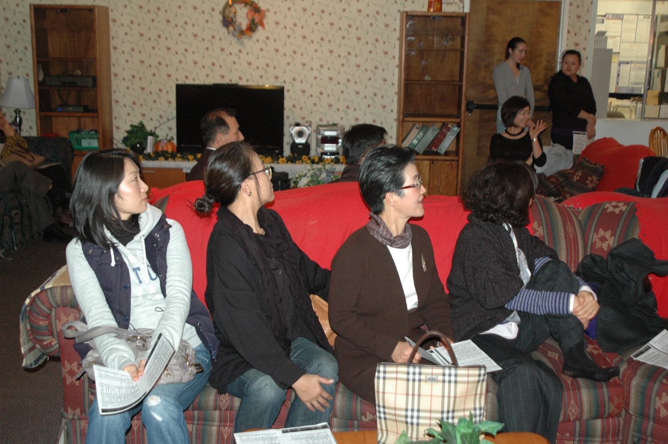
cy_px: 222
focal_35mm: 42
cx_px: 334
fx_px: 779
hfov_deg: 46.4
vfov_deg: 31.8
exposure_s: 1/60
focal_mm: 28
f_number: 4
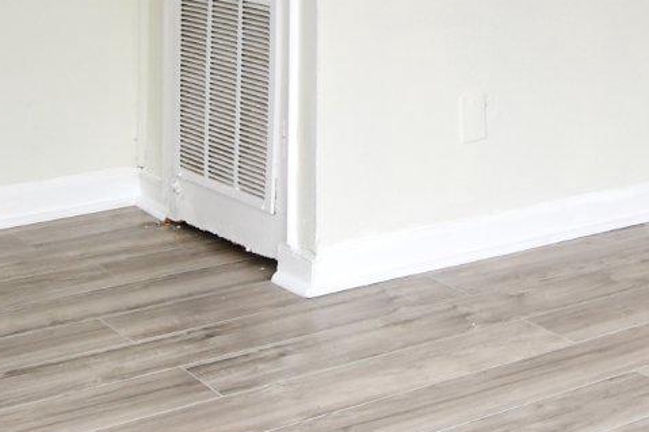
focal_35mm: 77
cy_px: -102
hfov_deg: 24.1
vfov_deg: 16.9
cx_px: 760
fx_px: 1388
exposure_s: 1/100
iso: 200
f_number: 5
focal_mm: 12
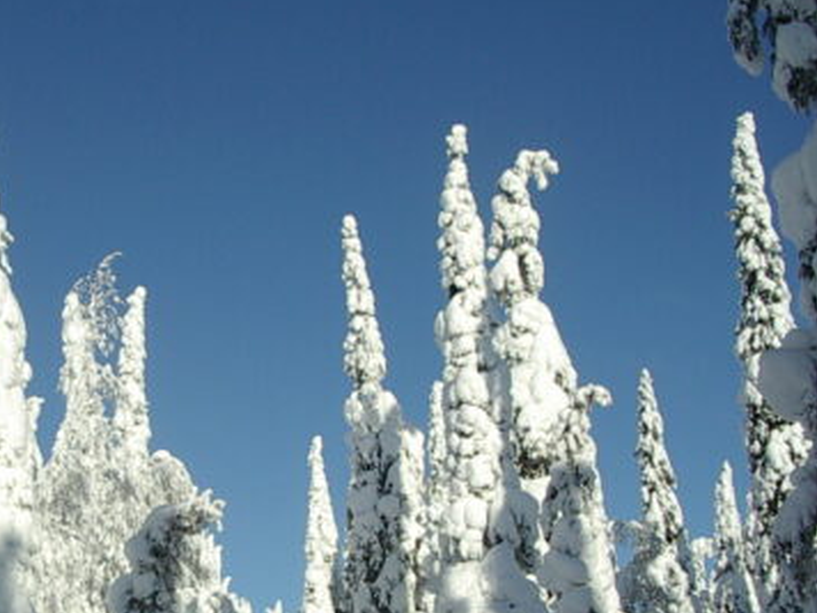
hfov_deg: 29.4
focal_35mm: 64
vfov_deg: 22.9
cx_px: 131
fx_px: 1511
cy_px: 397
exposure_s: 1/640
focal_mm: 5.8
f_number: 4.8
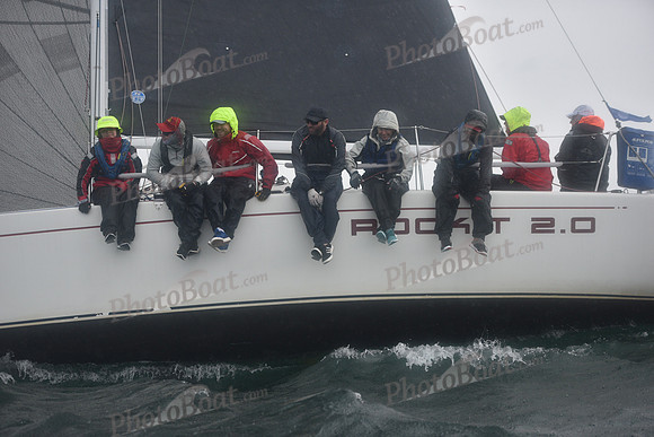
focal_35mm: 82
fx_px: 1490
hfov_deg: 24.8
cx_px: 327
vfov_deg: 16.7
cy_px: 218
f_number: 2.8
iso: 400
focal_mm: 82
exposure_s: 1/640
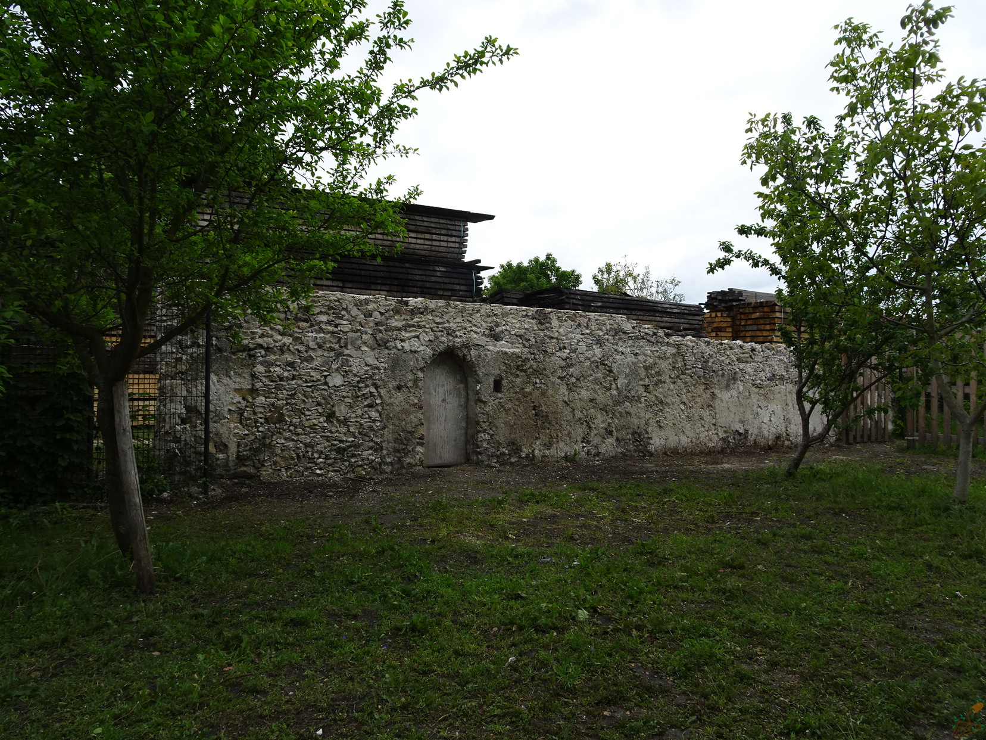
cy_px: 370
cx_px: 493
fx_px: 684
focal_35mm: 24
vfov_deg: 56.8
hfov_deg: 71.6
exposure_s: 1/320
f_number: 3.5
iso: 80
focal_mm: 4.1
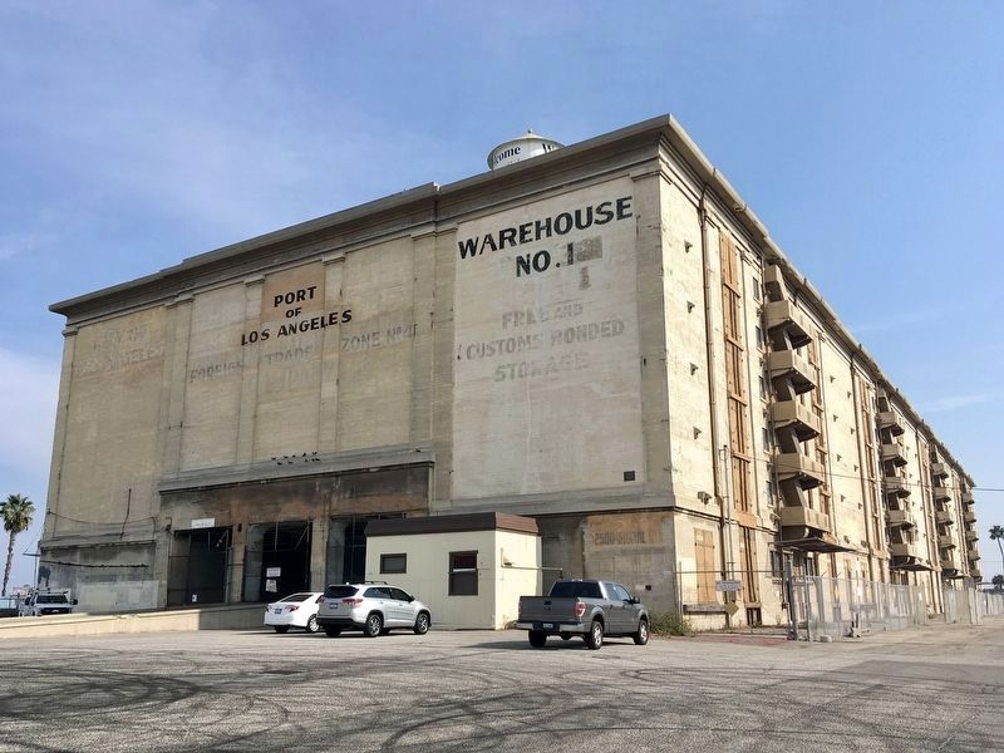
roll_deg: -0.2
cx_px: 502
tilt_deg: +14.5
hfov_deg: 61.7
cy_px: 376
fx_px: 841
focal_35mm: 29
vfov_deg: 48.2
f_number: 2.2
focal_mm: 4.15
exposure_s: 1/1183
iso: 25
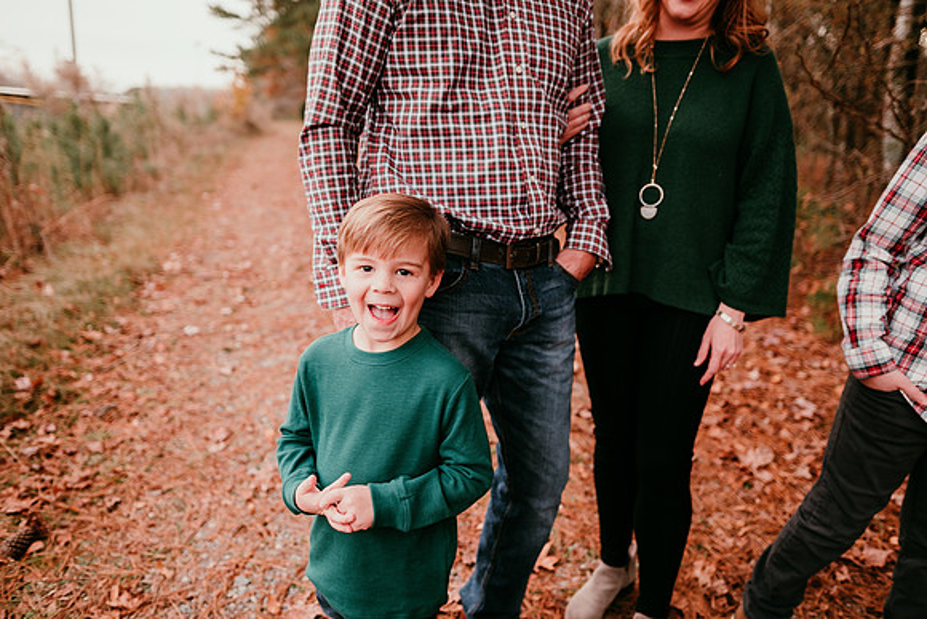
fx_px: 618
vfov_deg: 53.2
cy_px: 310
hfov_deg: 73.7
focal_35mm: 24
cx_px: 464
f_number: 2.2
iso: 100
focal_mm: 24
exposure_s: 1/160
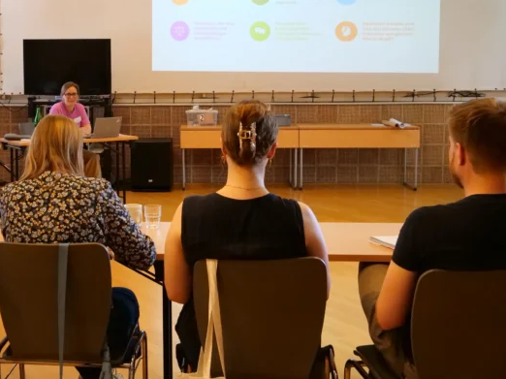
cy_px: 135
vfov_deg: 27.4
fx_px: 774
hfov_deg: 35.7
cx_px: 150
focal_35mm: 53
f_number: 6.3
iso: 1600
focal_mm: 18
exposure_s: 1/50
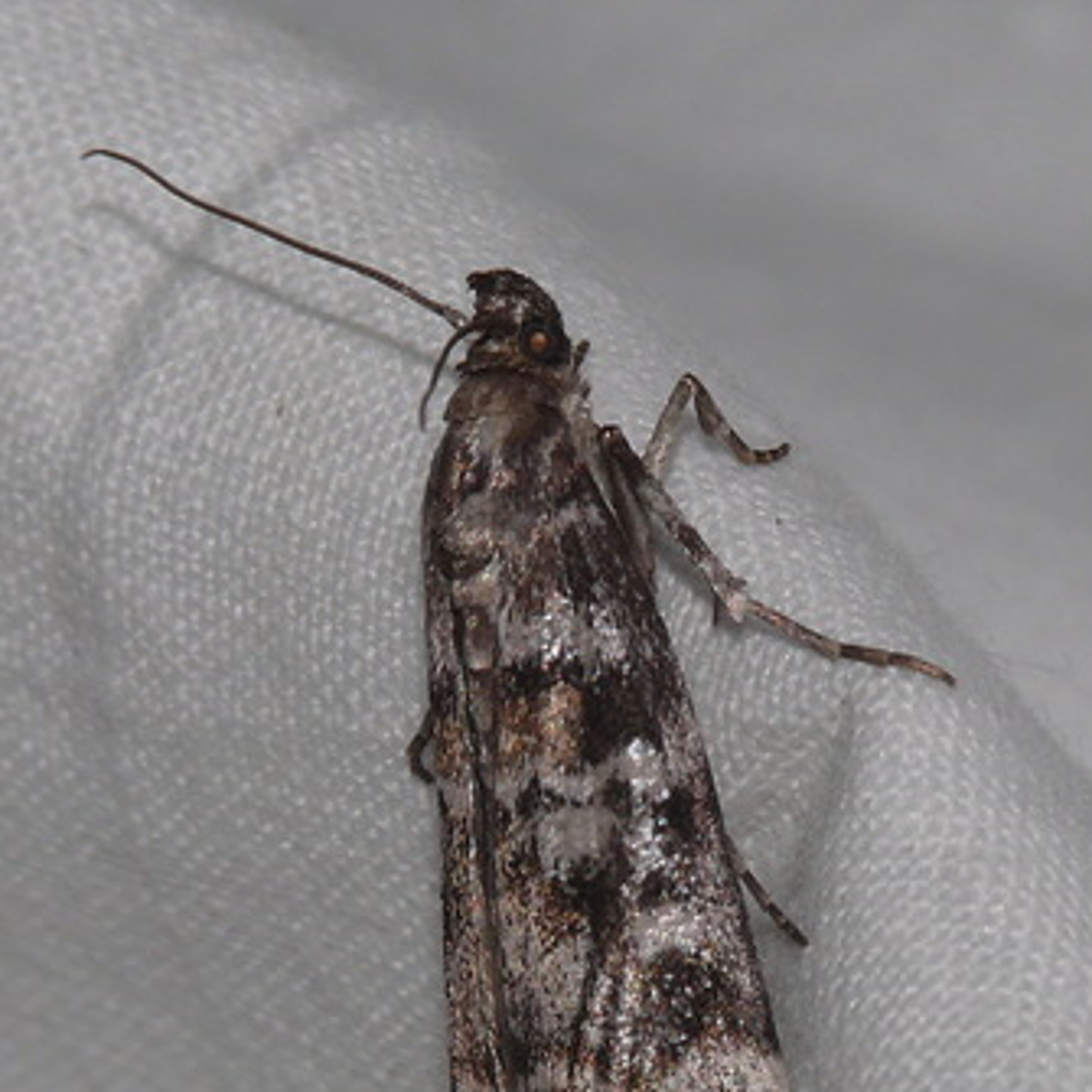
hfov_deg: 3.2
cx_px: 598
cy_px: 730
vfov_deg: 3.2
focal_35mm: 552
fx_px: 19701
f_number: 11
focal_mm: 51.8
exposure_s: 1/640
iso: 100
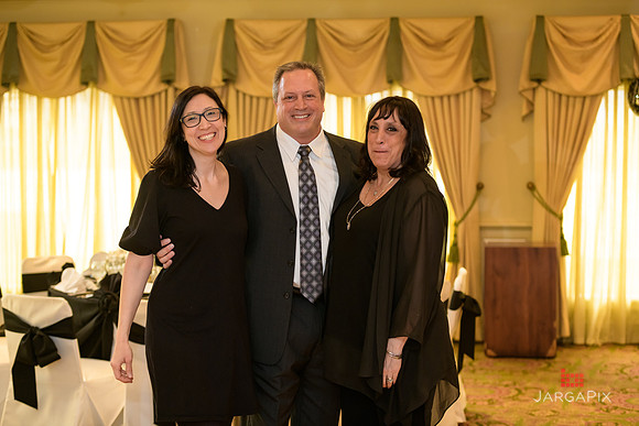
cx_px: 320
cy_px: 213
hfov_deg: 28.8
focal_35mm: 70
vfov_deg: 19.5
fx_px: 1243
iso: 1600
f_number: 3.2
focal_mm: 70
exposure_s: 1/125
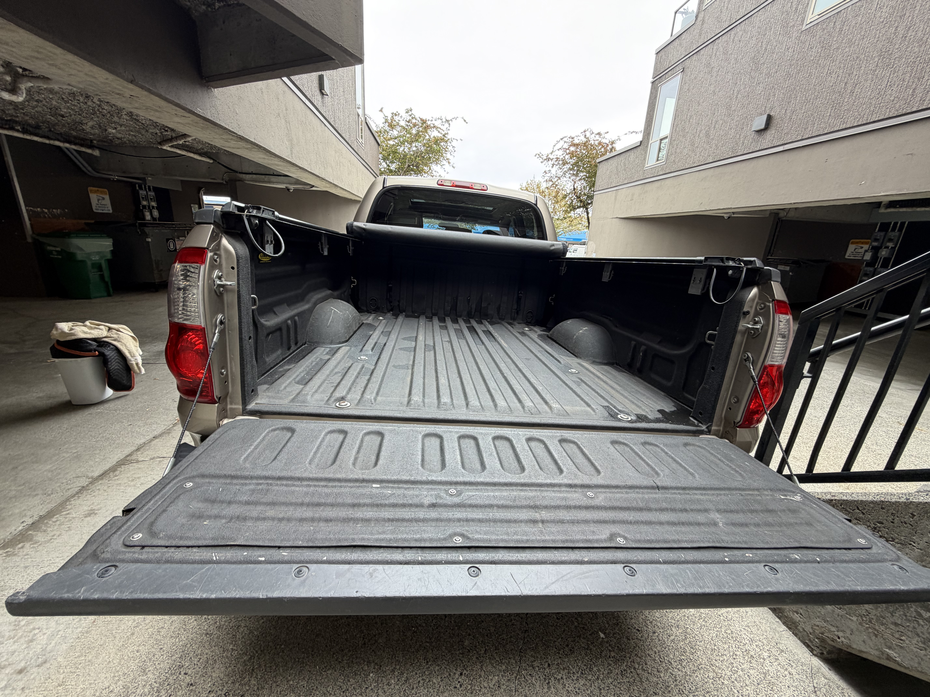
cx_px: 465
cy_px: 348
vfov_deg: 85.7
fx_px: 376
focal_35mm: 14
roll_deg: -3.5
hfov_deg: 102.1
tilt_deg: -16.1
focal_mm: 2.22
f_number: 2.2
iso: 64
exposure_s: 1/121
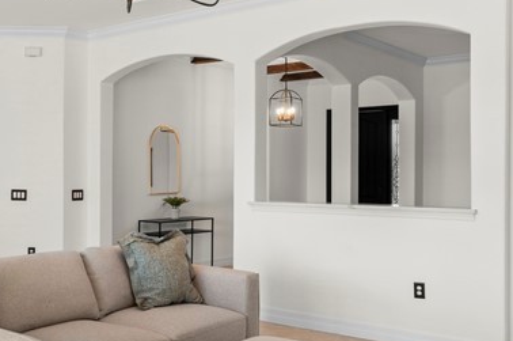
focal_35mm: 46
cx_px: 107
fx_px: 655
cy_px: 168
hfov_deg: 41.1
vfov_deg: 29.2
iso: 200
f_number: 9
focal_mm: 16
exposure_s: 1/3
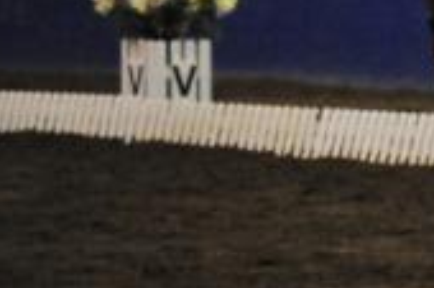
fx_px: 9045
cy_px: 82
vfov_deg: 1.8
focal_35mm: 751
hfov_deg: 2.7
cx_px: 707
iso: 6400
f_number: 2.8
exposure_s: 1/2000
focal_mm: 200
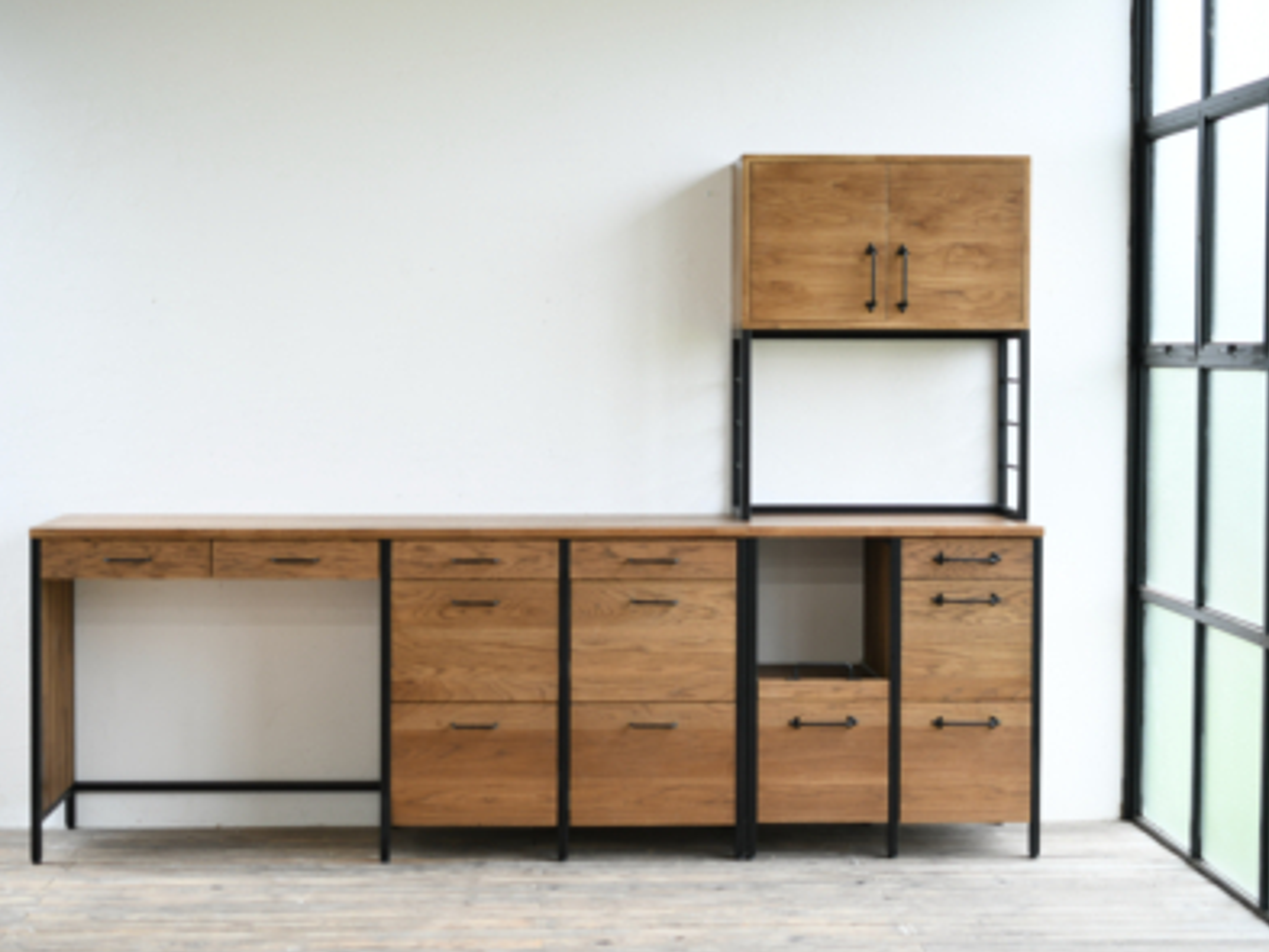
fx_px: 2420
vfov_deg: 22.3
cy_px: 471
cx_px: 597
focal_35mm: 66
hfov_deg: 29.4
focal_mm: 40
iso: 100
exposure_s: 1/15
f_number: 3.2
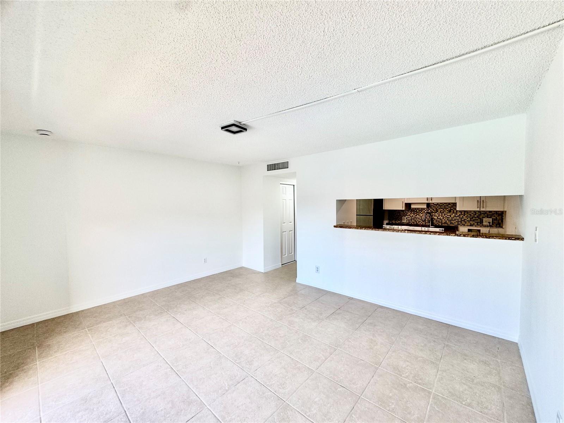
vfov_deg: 85.7
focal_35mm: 14
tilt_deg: -2.4
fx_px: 228
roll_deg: +0.7
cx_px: 282
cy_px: 212
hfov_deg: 102.1
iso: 80
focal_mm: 2.22
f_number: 2.2
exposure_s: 1/99
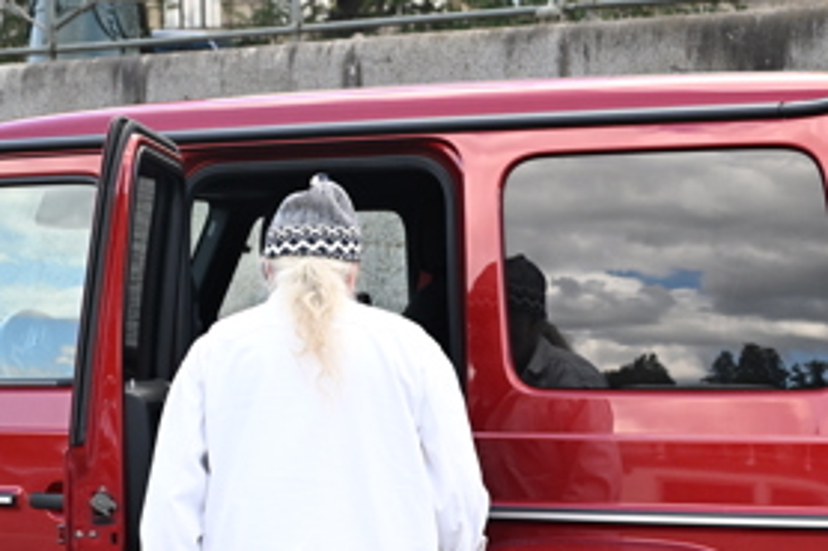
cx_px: 614
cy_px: 533
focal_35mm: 92
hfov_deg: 22.0
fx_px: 2115
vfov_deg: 14.6
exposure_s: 1/1600
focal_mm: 37
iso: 1250
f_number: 4
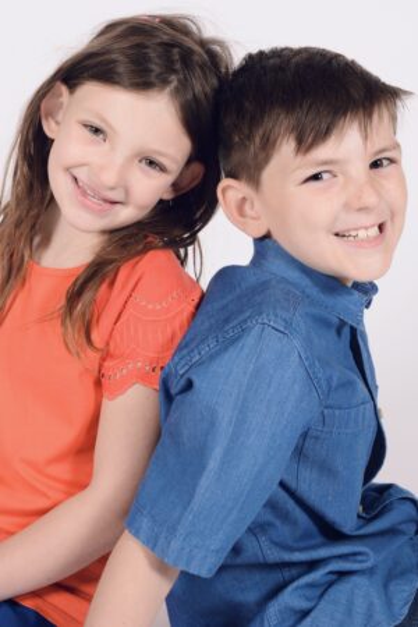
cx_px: 209
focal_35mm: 50
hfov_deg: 27.0
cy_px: 314
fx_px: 871
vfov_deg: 39.6
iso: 400
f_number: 9
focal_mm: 50
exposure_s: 1/125
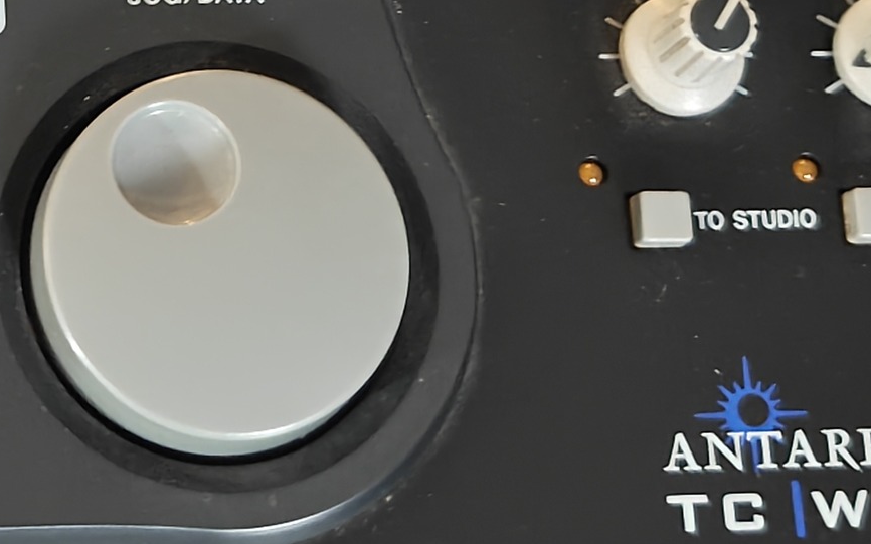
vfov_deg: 8.4
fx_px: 3631
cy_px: -313
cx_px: -53
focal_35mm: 153
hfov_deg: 13.4
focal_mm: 6.57
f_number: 1.68
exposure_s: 1/30
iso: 367
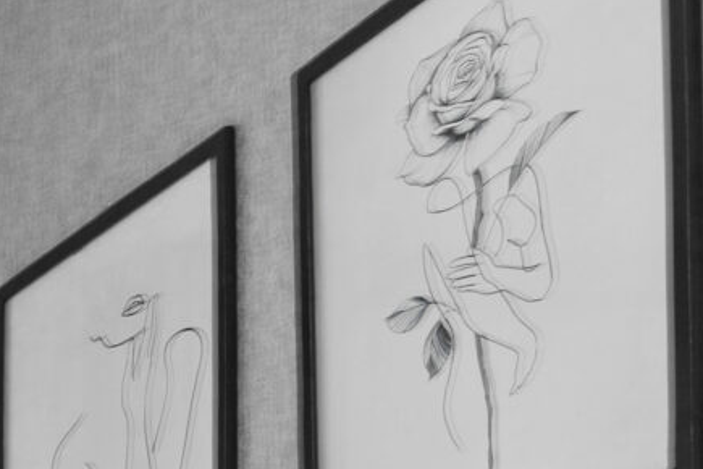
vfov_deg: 11.2
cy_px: 1167
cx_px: -1223
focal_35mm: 100
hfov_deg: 12.5
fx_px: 1953
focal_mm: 17
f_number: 7.1
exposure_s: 1/8
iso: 100
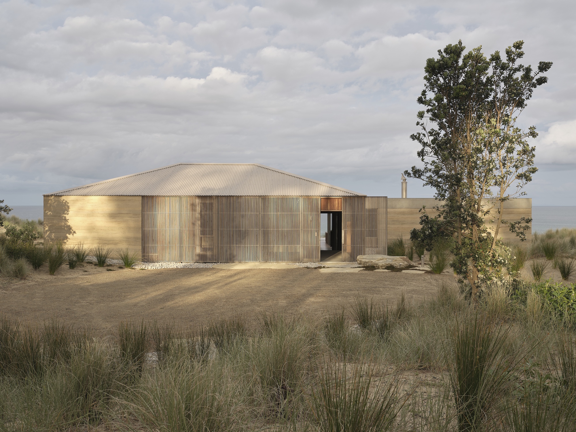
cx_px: 288
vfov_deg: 39.7
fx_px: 599
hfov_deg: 51.4
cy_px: 216
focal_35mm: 36
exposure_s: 1/15
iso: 160
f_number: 16
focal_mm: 45
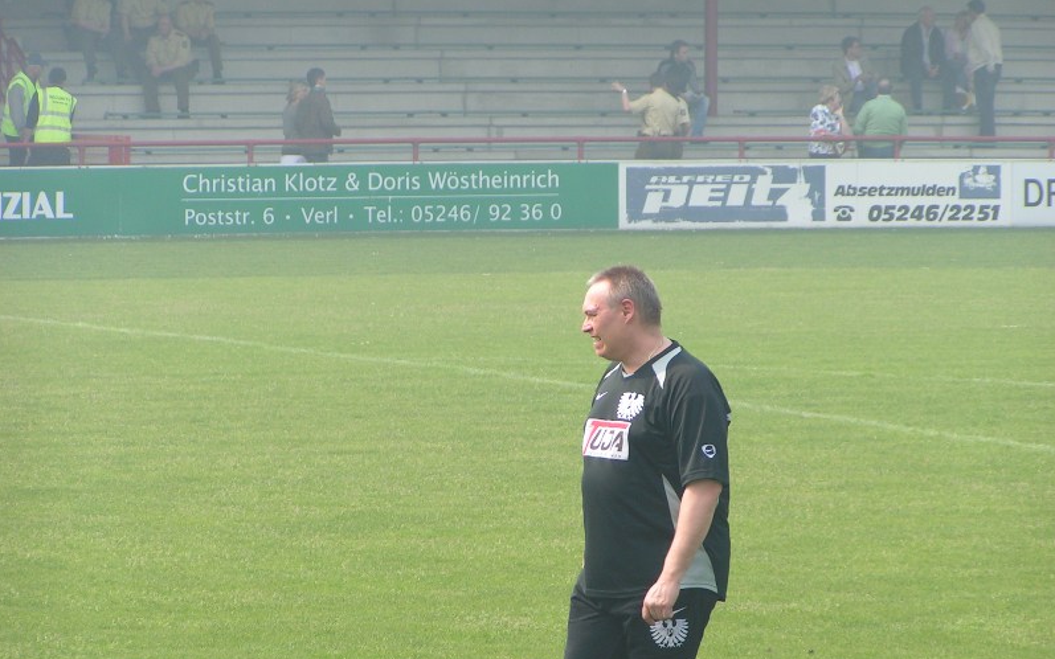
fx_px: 7216
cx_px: 527
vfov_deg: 5.2
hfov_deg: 8.4
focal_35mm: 251
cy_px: 394
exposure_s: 1/400
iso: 50
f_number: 4.5
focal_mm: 36.1
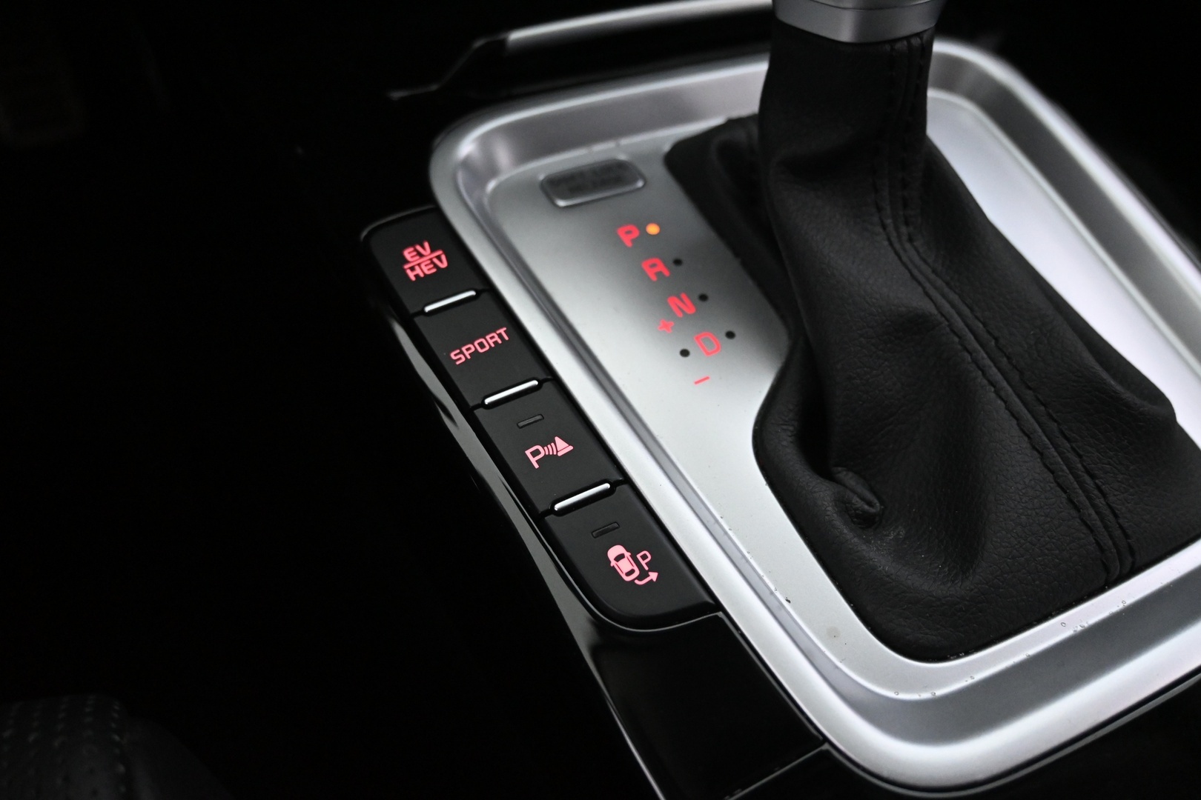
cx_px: 600
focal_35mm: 30
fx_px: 1001
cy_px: 400
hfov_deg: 61.9
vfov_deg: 43.6
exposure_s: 1/30
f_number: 3.8
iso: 4000
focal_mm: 20
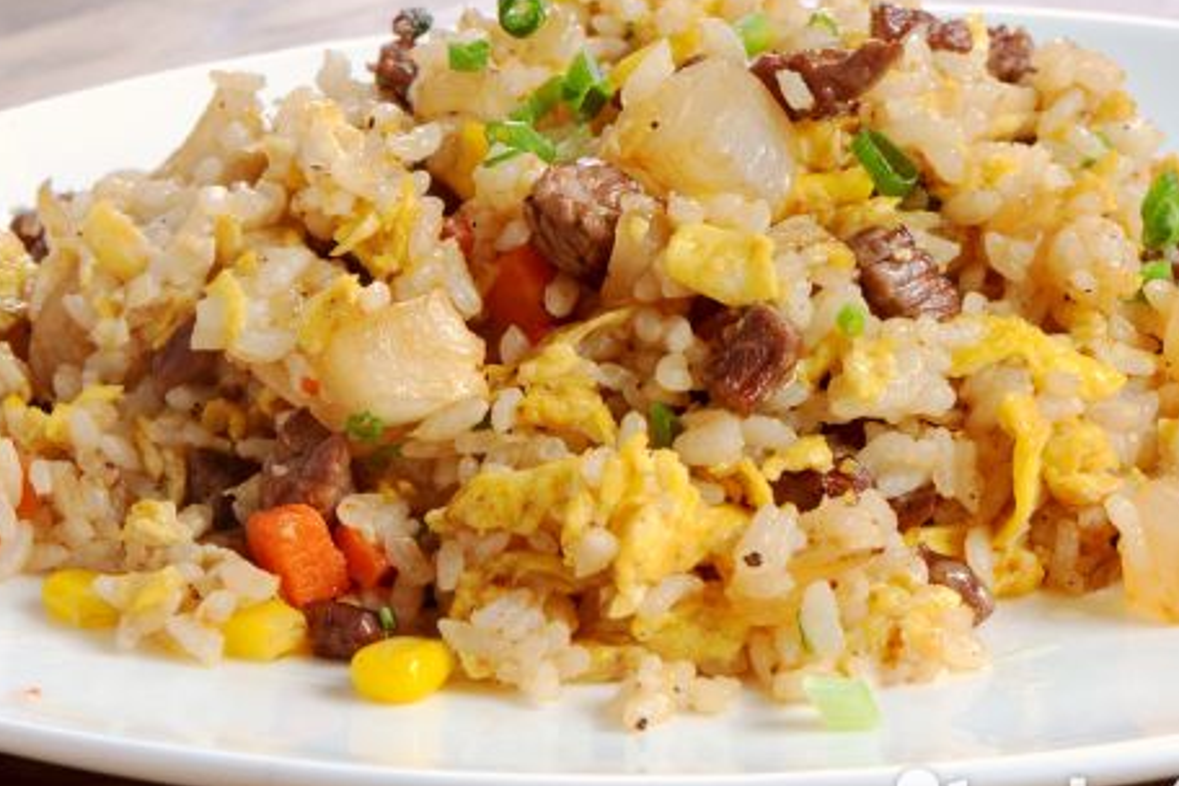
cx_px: 615
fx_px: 5272
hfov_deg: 12.8
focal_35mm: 161
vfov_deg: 8.5
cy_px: 362
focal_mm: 105
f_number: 20
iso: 100
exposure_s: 1/1.3
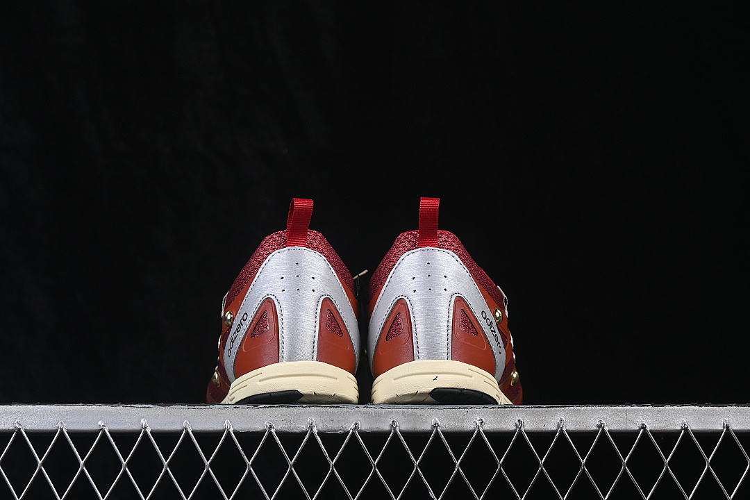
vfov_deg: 18.2
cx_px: 375
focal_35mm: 75
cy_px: 250
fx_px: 1562
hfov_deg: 27.0
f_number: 8
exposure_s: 1/80
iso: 160
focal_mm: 50
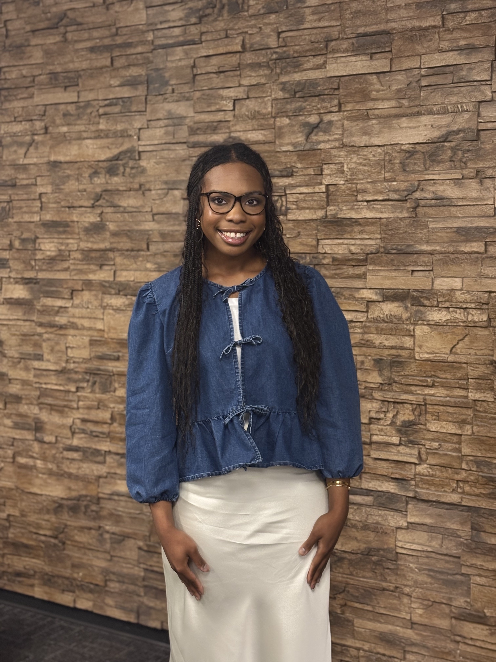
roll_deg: +1.0
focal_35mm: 52
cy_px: 331
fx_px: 993
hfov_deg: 28.0
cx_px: 248
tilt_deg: -6.5
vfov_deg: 36.8
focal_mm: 5.96
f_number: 1.6
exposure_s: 1/40
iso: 250
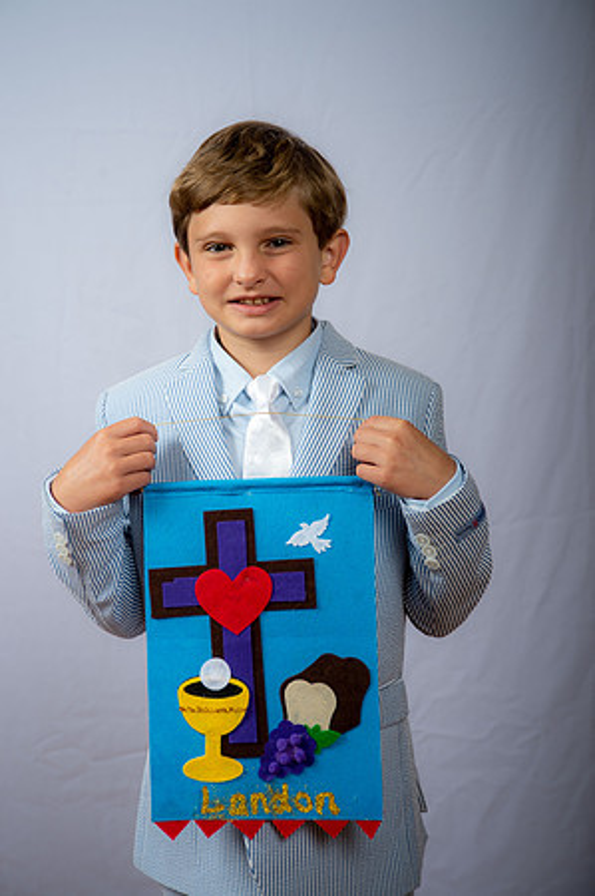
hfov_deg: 20.6
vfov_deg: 30.5
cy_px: 448
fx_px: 1640
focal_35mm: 66
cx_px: 298
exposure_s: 1/200
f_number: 6.3
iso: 250
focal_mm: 66
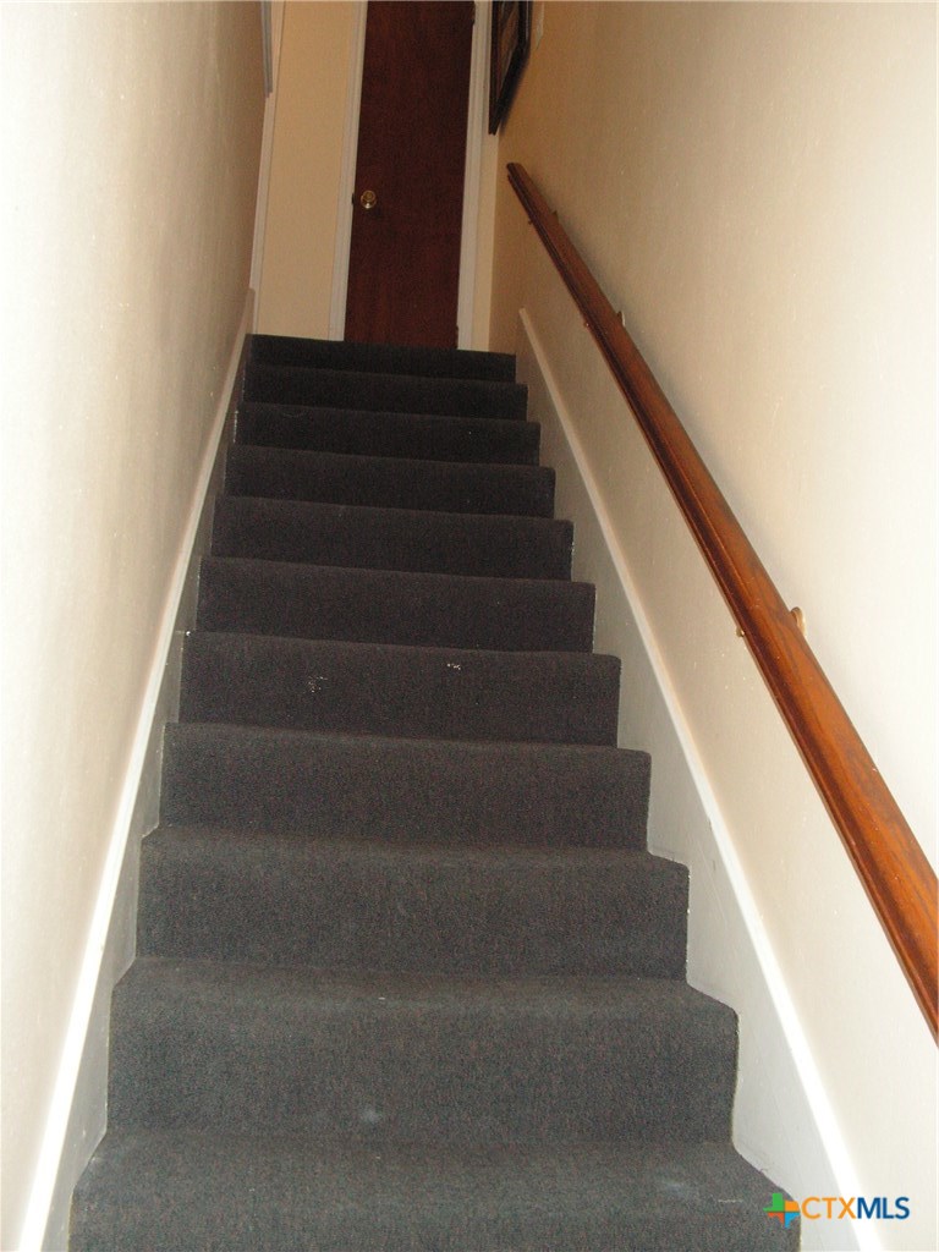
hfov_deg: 39.7
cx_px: 470
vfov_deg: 51.4
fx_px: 1302
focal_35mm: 36
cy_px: 626
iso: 160
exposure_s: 1/40
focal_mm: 6
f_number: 3.2
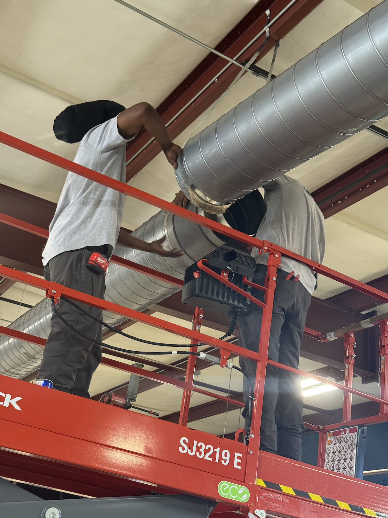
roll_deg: -8.2
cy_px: 259
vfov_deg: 39.7
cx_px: 194
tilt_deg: +27.3
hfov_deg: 30.3
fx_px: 717
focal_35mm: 48
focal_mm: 6.76
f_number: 1.78
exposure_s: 1/60
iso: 200
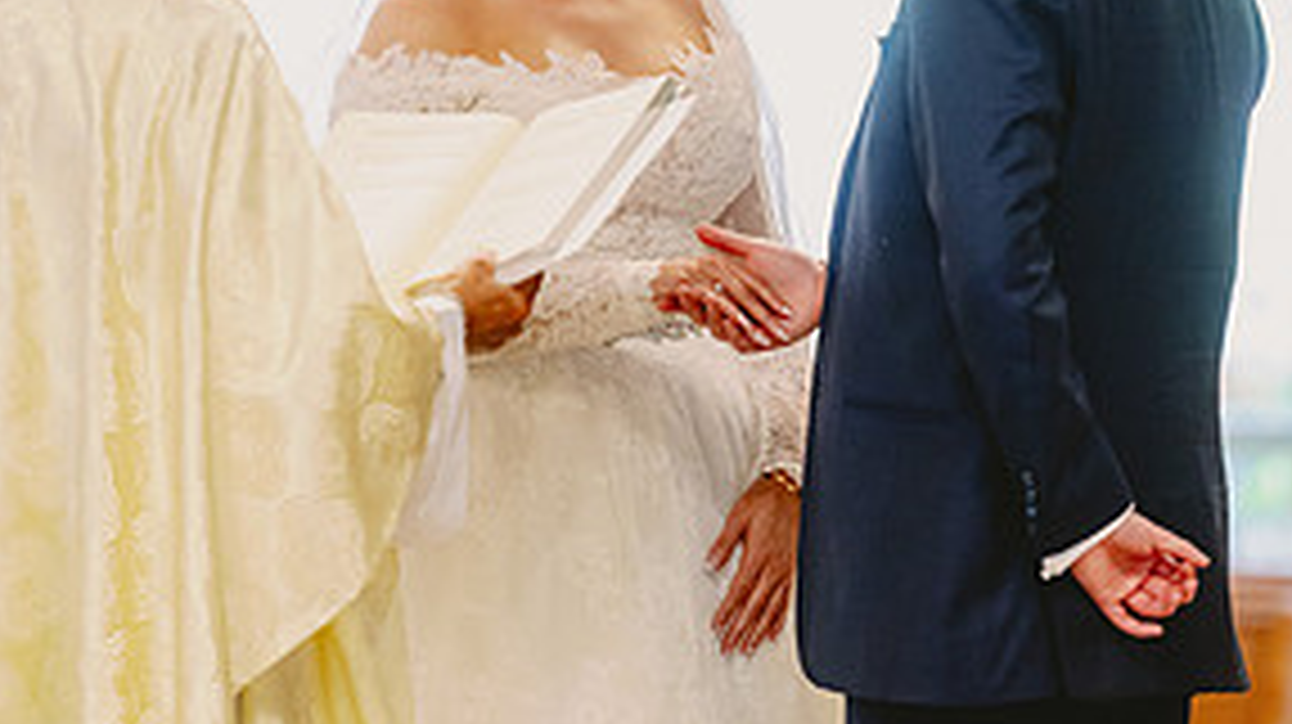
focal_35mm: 304
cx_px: 671
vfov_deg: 4.0
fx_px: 10408
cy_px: 306
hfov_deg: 7.1
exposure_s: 1/320
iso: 2500
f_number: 2.8
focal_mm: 185
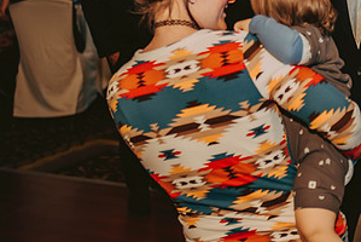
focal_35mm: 93
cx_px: 345
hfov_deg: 21.3
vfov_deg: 14.6
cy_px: 15
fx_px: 933
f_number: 2.8
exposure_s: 1/60
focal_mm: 48
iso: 500
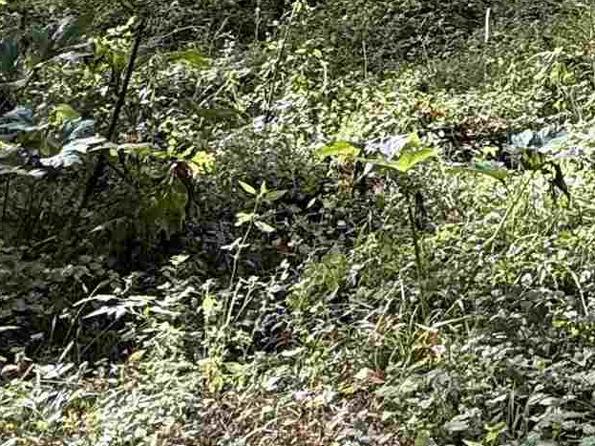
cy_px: -388
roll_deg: -0.5
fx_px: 1186
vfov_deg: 17.0
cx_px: 674
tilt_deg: +1.4
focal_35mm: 69
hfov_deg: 25.8
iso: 64
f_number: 2.2
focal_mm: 2.22
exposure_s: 1/148
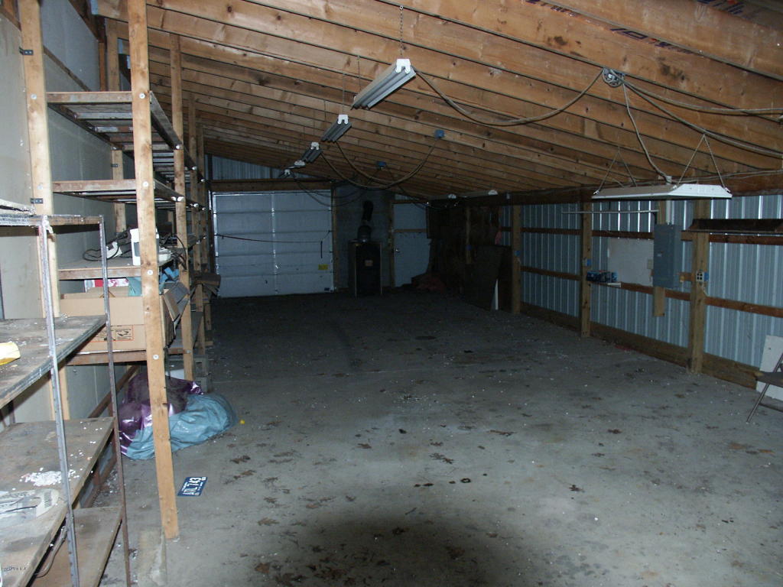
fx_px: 633
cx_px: 392
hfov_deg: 63.4
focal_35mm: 28
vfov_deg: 49.7
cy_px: 294
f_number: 2.8
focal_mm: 7.21
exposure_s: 1/45
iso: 200
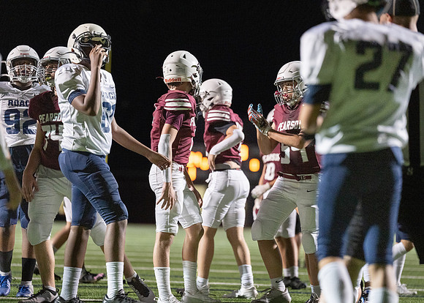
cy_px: 152
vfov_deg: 8.2
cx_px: 212
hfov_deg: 11.5
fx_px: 2107
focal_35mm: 175
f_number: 2.8
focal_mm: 167
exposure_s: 1/1000
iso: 4000
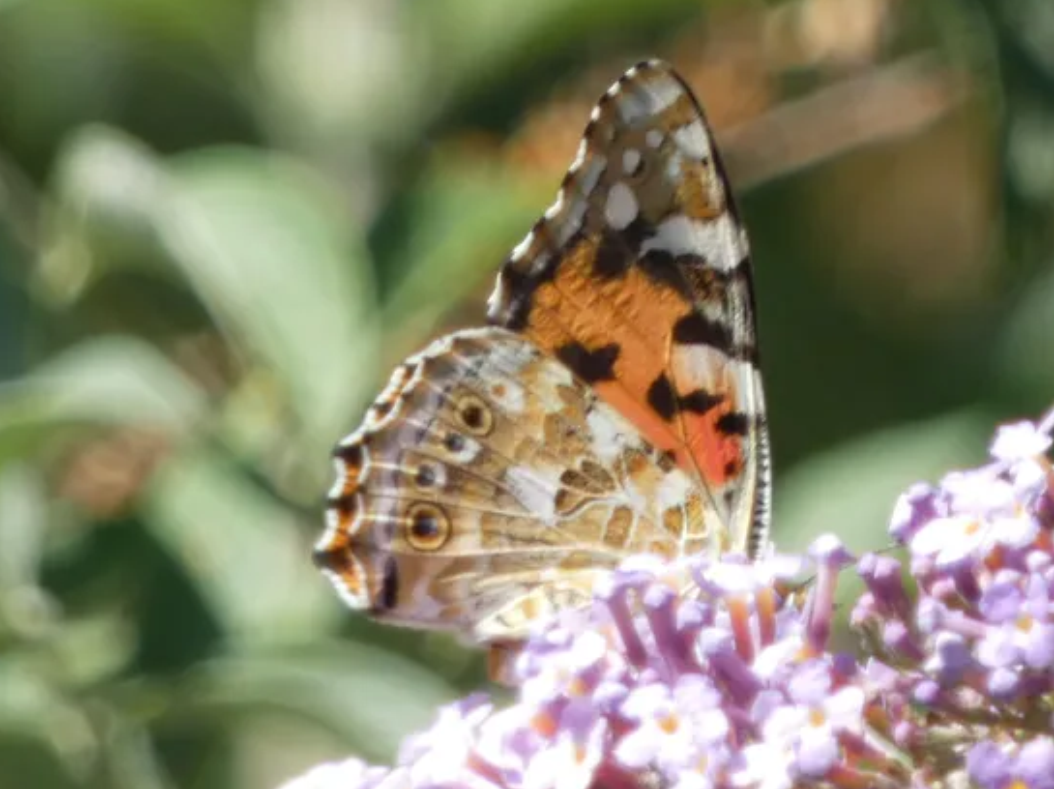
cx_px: 607
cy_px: 418
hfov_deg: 1.8
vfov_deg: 1.3
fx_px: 33867
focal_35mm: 1113
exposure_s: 1/200
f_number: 5.6
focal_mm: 169.6
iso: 80
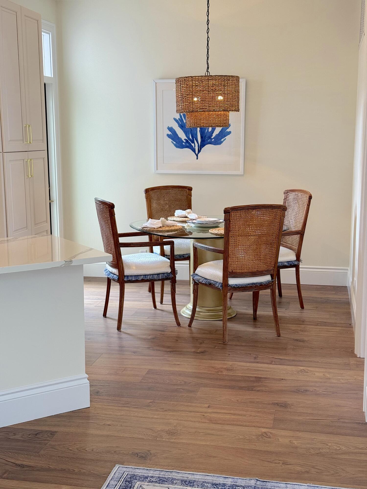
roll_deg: -0.2
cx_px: 184
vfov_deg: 39.7
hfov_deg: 30.3
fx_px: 679
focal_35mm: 48
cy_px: 244
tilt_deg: -10.0
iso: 100
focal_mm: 6.76
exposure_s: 1/120
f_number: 1.78
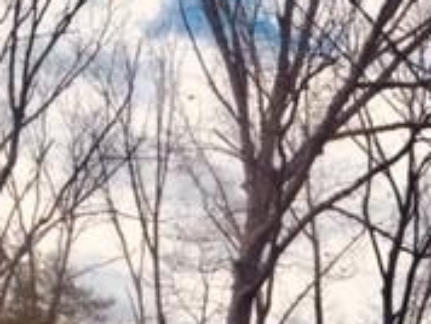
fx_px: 1297
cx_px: 525
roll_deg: -4.6
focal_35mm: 104
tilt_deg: +8.6
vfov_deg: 13.1
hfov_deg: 17.9
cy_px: 549
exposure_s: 1/2825
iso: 32
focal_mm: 4.15
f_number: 2.2
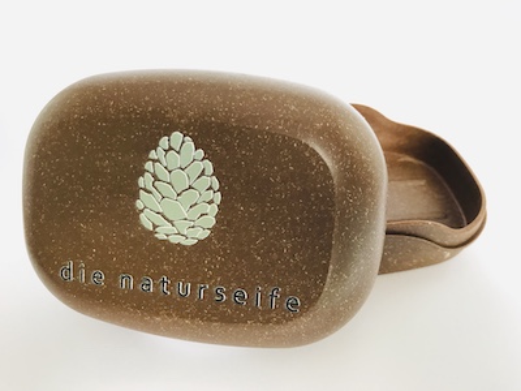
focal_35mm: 28
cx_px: 260
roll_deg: +2.3
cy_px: 196
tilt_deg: -41.1
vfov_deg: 49.7
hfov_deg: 63.4
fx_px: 421
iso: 32
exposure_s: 1/33
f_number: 1.8
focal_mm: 3.99
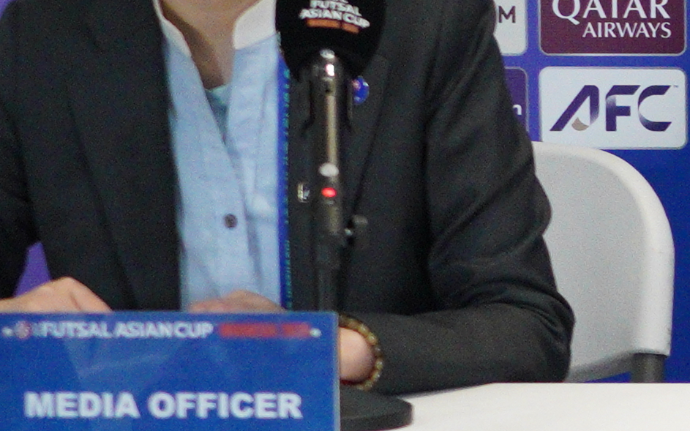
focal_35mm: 454
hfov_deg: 4.4
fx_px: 8536
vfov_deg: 2.9
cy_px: 102
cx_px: 2135
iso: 4000
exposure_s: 1/250
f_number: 4
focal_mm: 70
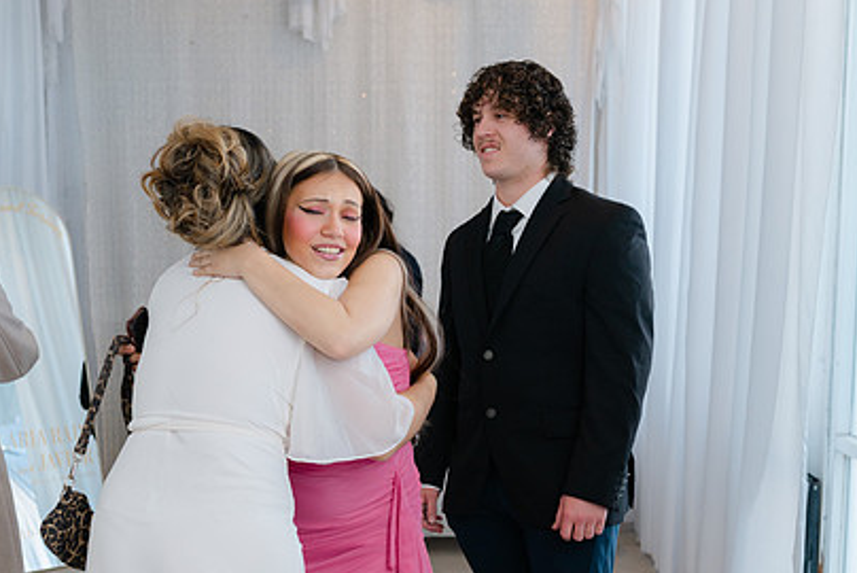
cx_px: 337
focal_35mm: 51
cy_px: 389
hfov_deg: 38.7
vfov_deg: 26.4
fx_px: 1215
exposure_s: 1/160
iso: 400
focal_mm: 35
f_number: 4
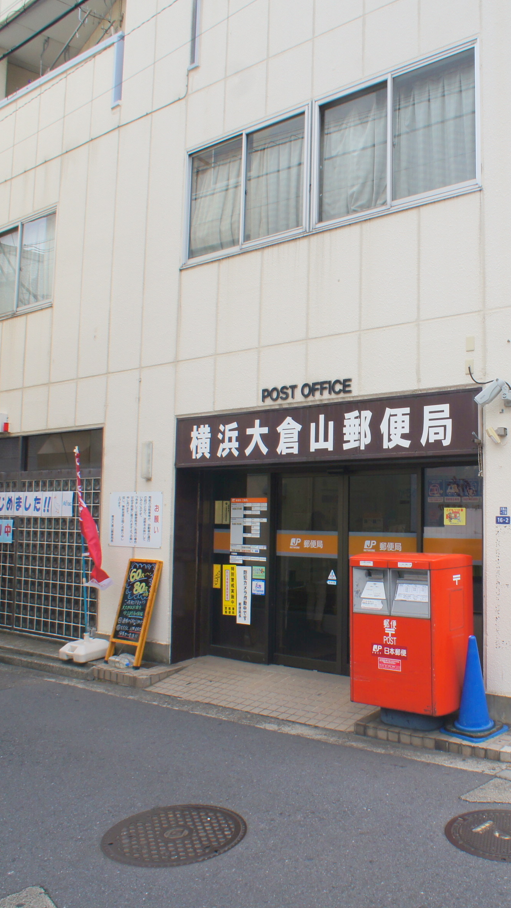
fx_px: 915
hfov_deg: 30.5
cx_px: 403
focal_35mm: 38
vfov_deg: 52.8
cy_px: 453
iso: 200
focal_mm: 16
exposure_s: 1/100
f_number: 11
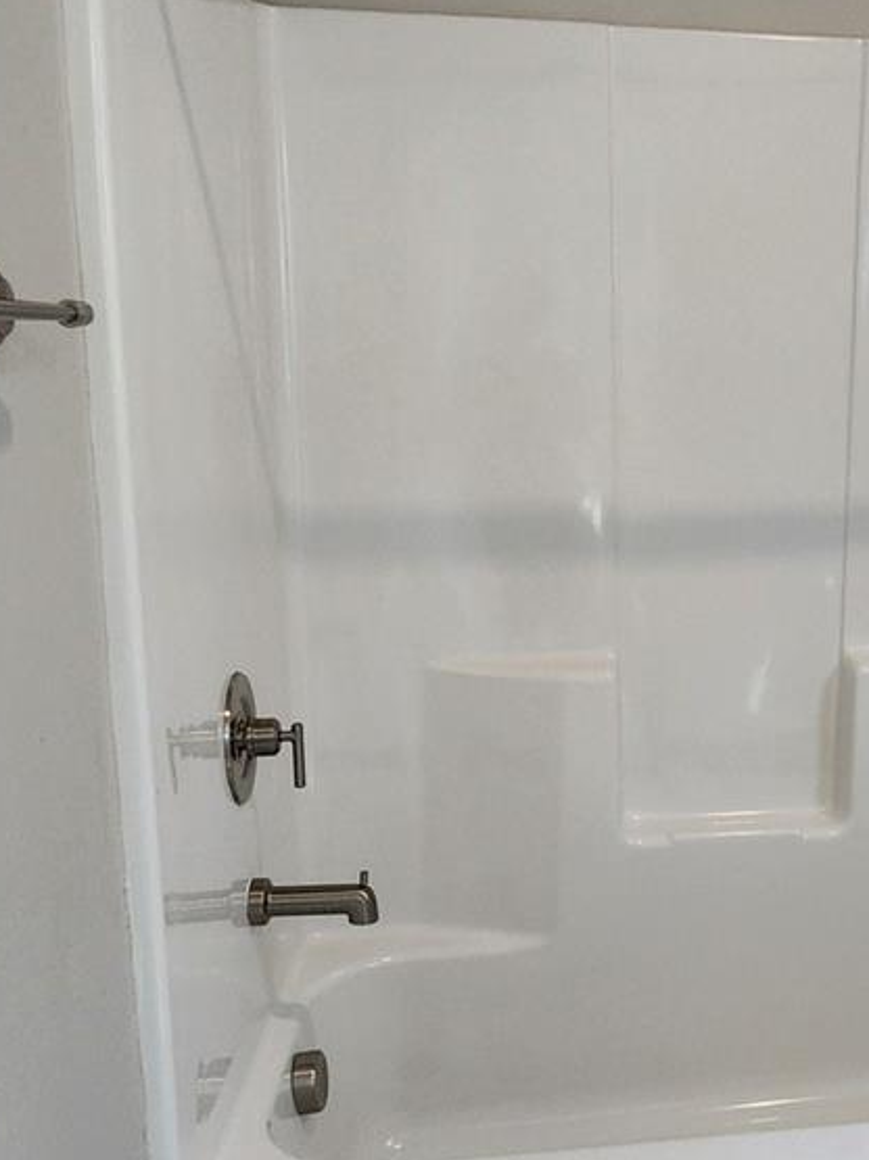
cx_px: 742
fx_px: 1205
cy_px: 577
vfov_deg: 51.4
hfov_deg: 37.6
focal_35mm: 36
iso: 160
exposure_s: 1/60
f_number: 2.2
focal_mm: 2.2
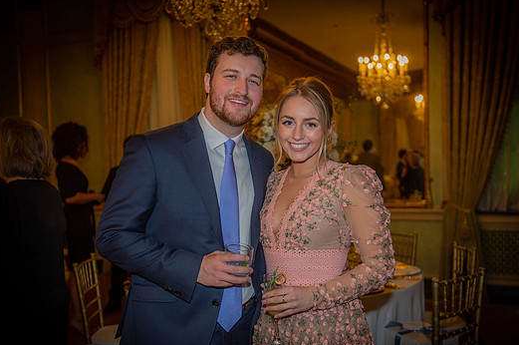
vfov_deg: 34.1
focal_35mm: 39
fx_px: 562
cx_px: 266
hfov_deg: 49.6
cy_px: 189
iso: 1250
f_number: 2.8
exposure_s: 1/100
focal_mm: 35
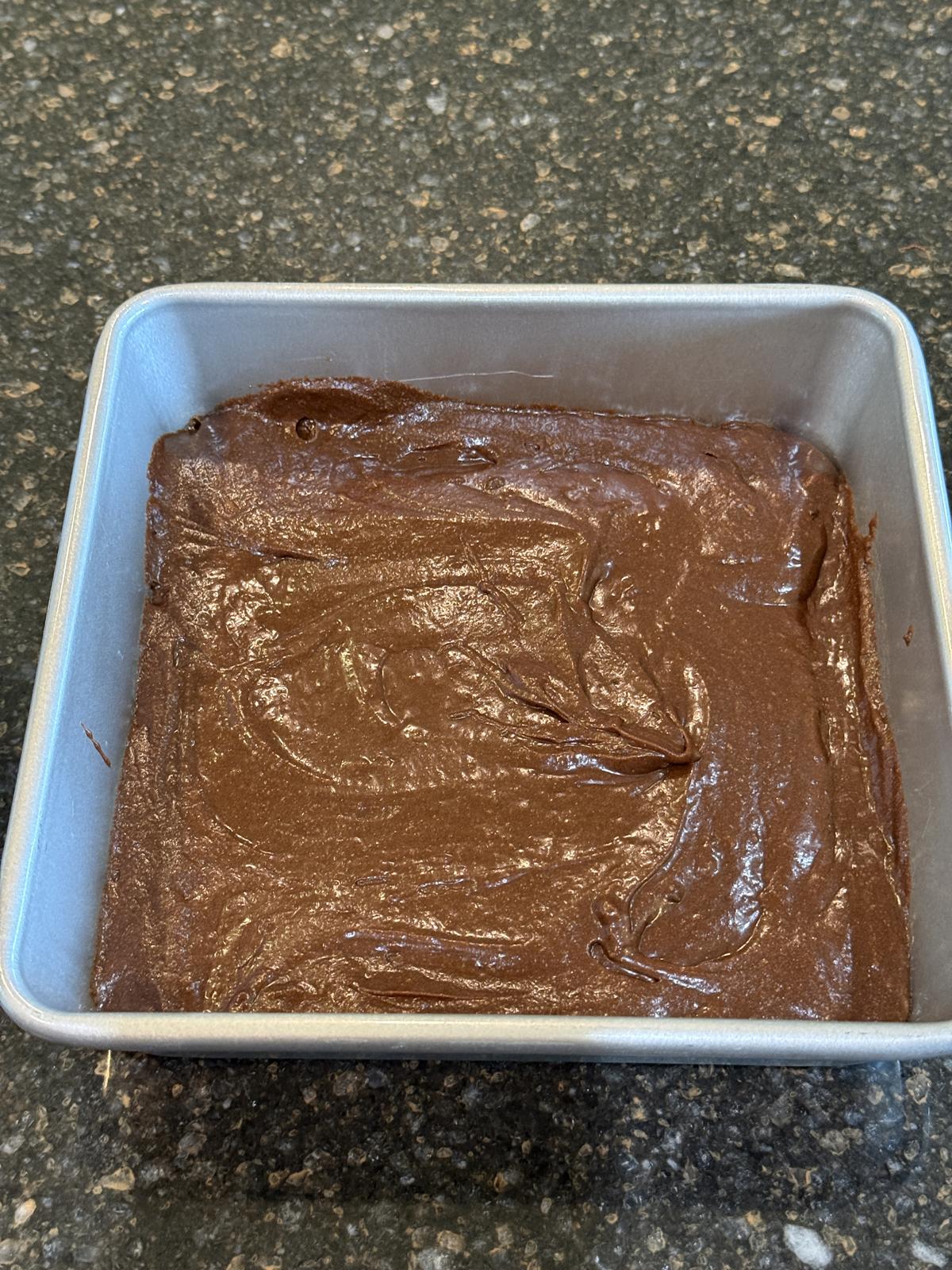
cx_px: 476
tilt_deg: -54.5
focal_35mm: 48
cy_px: 635
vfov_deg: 39.7
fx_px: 1760
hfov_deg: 30.3
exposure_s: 1/60
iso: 250
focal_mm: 6.76
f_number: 1.78
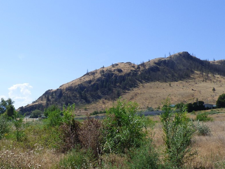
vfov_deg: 34.9
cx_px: 100
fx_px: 266
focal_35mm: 41
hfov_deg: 45.7
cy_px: 107
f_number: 3.2
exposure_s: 1/2000
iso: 100
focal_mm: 3.58
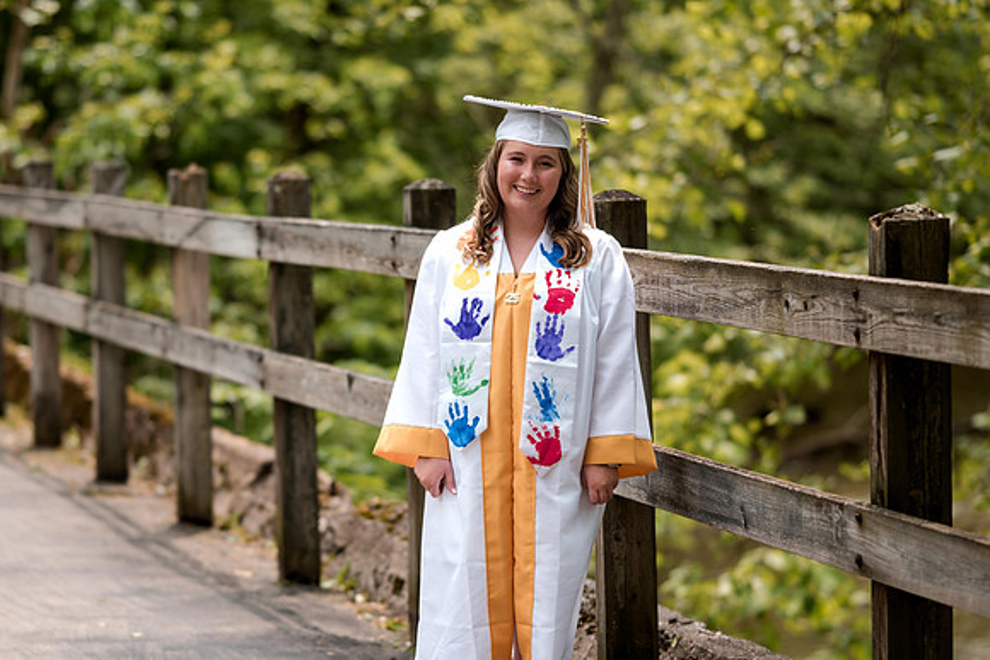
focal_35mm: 133
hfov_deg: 15.4
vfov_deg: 10.3
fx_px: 3651
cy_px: 393
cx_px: 387
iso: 50
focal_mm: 85
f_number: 1.8
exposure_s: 1/800
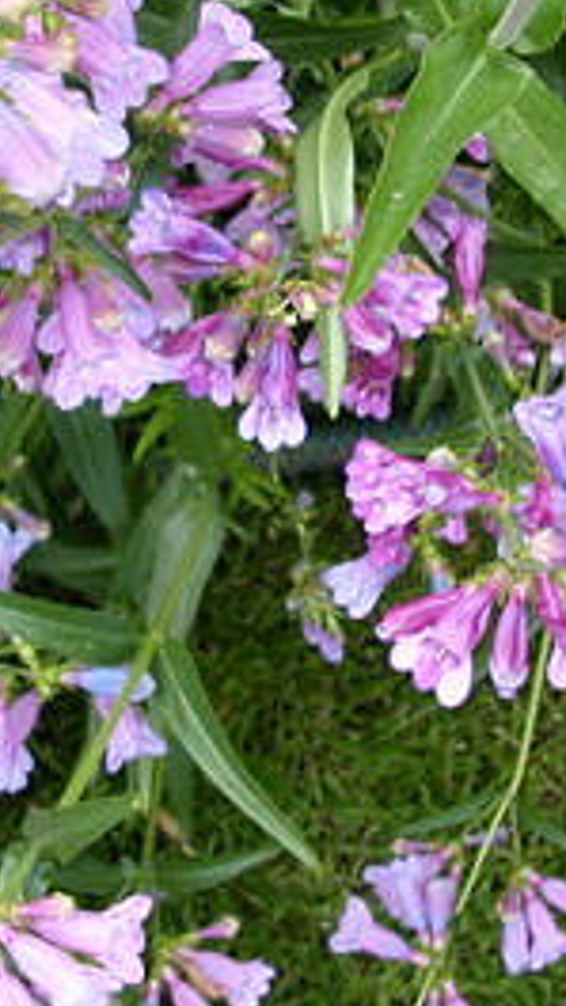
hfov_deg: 18.0
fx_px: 1788
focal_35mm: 67
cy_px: 456
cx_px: 228
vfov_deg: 31.4
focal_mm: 5.6
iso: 100
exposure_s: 1/78.7
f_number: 2.7
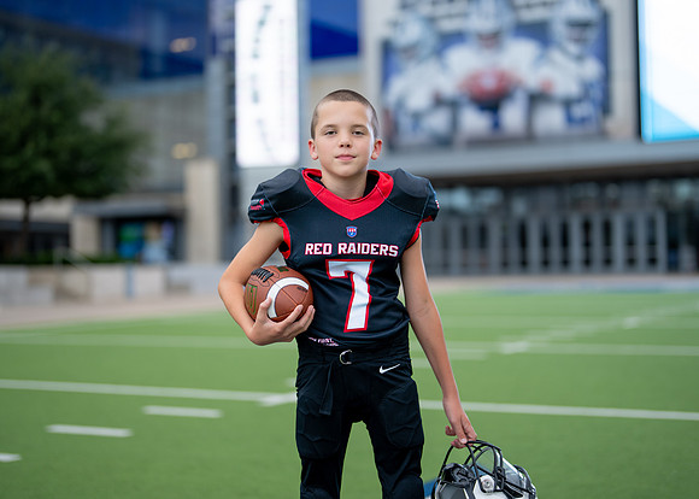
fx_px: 1188
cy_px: 222
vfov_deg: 23.7
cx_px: 346
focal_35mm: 60
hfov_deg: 32.8
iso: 100
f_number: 1.2
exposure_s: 1/1000
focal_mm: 50
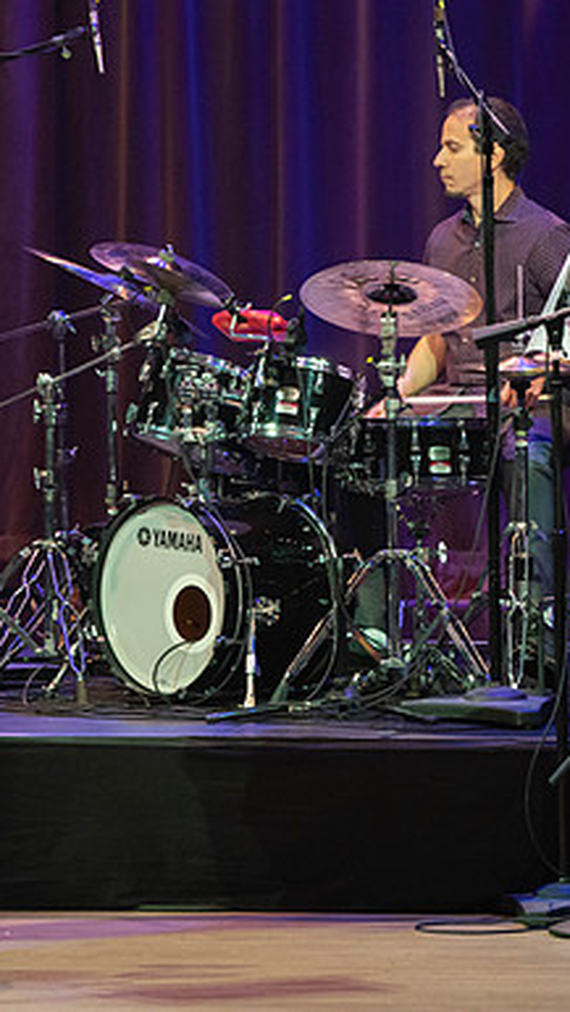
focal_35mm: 502
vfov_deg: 4.3
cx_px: 649
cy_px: 506
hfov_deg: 2.4
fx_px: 13468
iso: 3200
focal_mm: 318
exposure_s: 1/250
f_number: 5.6
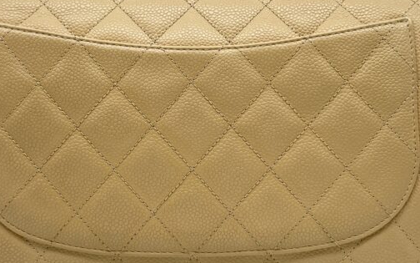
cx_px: 195
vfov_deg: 23.1
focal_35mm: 56
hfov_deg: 36.3
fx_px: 641
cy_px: 139
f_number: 1.5
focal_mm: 5.7
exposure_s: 1/174
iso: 40
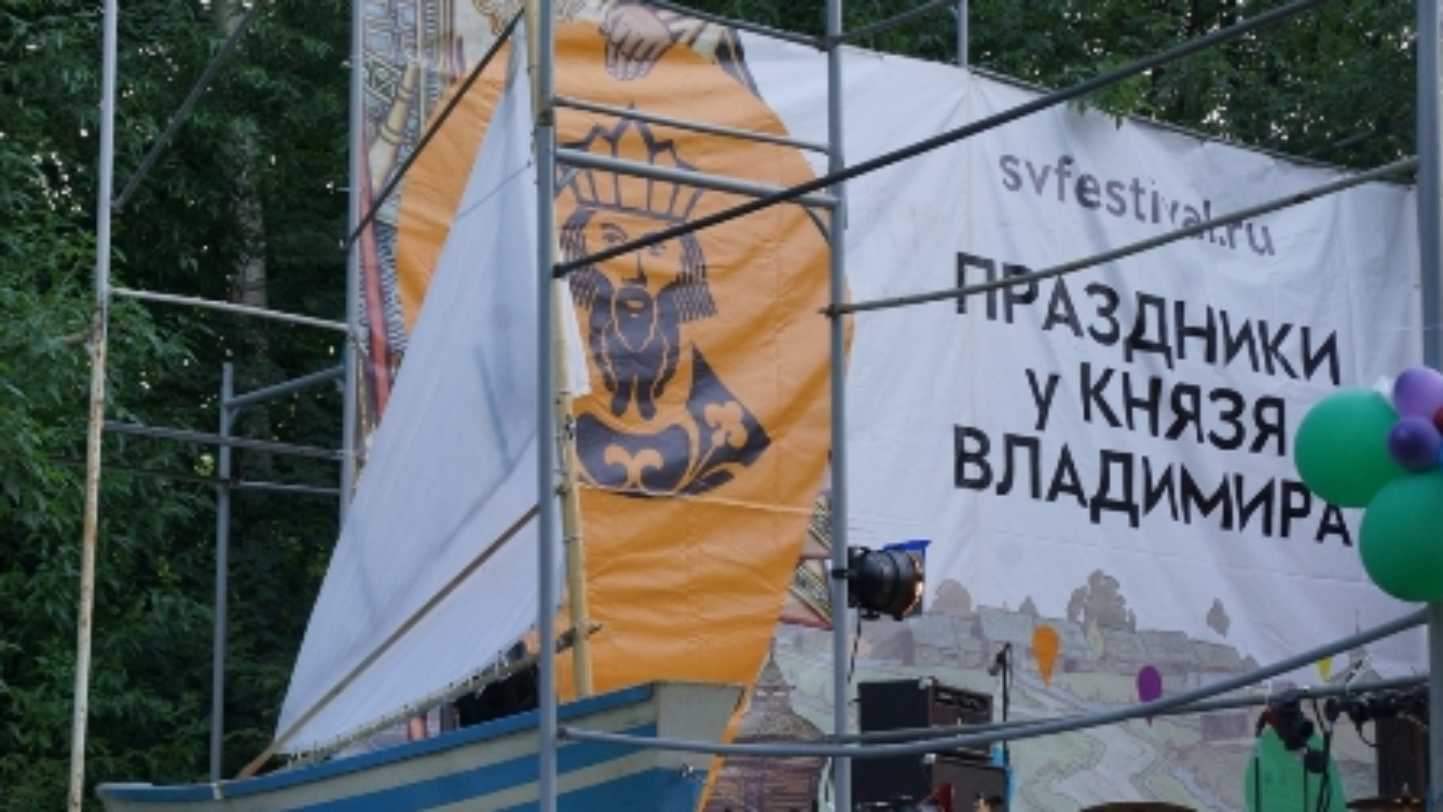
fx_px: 3023
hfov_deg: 26.8
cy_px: 477
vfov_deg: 15.3
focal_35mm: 79
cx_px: 722
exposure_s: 1/250
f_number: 8
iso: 400
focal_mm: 50
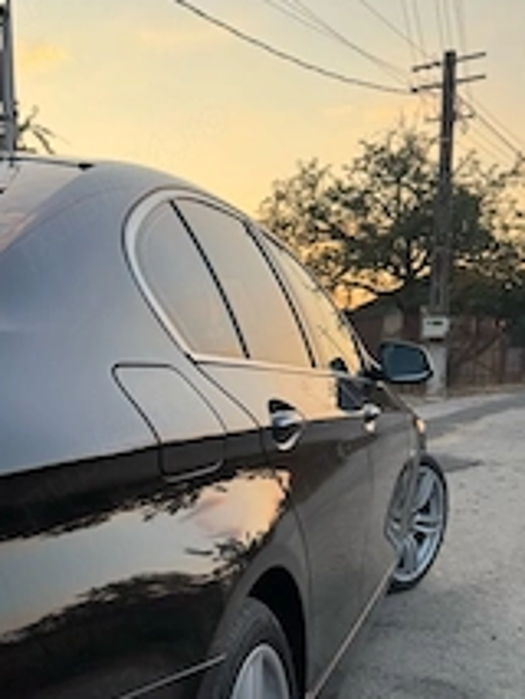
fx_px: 909
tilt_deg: -6.4
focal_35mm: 45
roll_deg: -0.2
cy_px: 479
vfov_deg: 41.4
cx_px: 187
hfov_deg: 32.0
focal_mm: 6.76
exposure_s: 1/349
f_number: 1.78
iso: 80
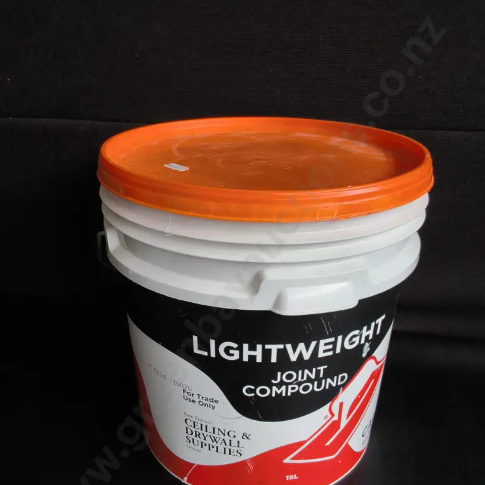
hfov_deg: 51.1
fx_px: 507
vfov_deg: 50.9
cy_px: 282
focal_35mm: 32
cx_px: 242
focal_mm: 2.87
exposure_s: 1/100
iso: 50
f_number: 2
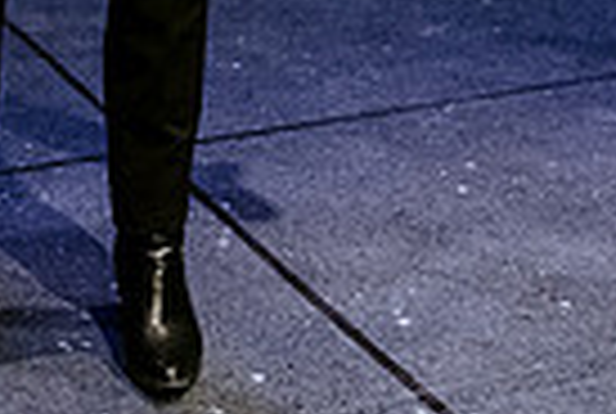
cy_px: -403
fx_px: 1955
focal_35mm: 114
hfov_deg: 17.8
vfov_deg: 11.0
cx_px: 180
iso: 1600
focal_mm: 27
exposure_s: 1/80
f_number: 2.8
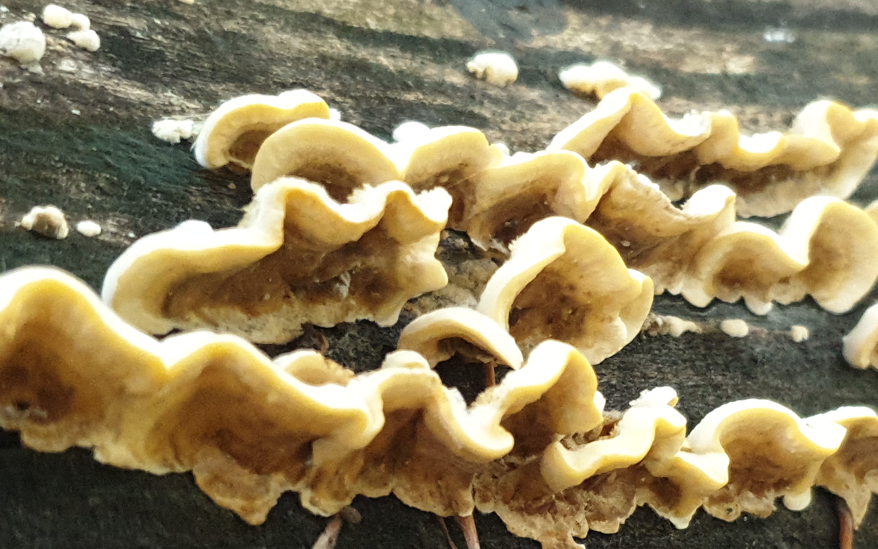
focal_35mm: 70
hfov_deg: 29.1
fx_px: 1675
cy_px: 484
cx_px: 617
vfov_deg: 18.3
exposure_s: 1/60
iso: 400
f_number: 1.5
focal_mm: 4.3
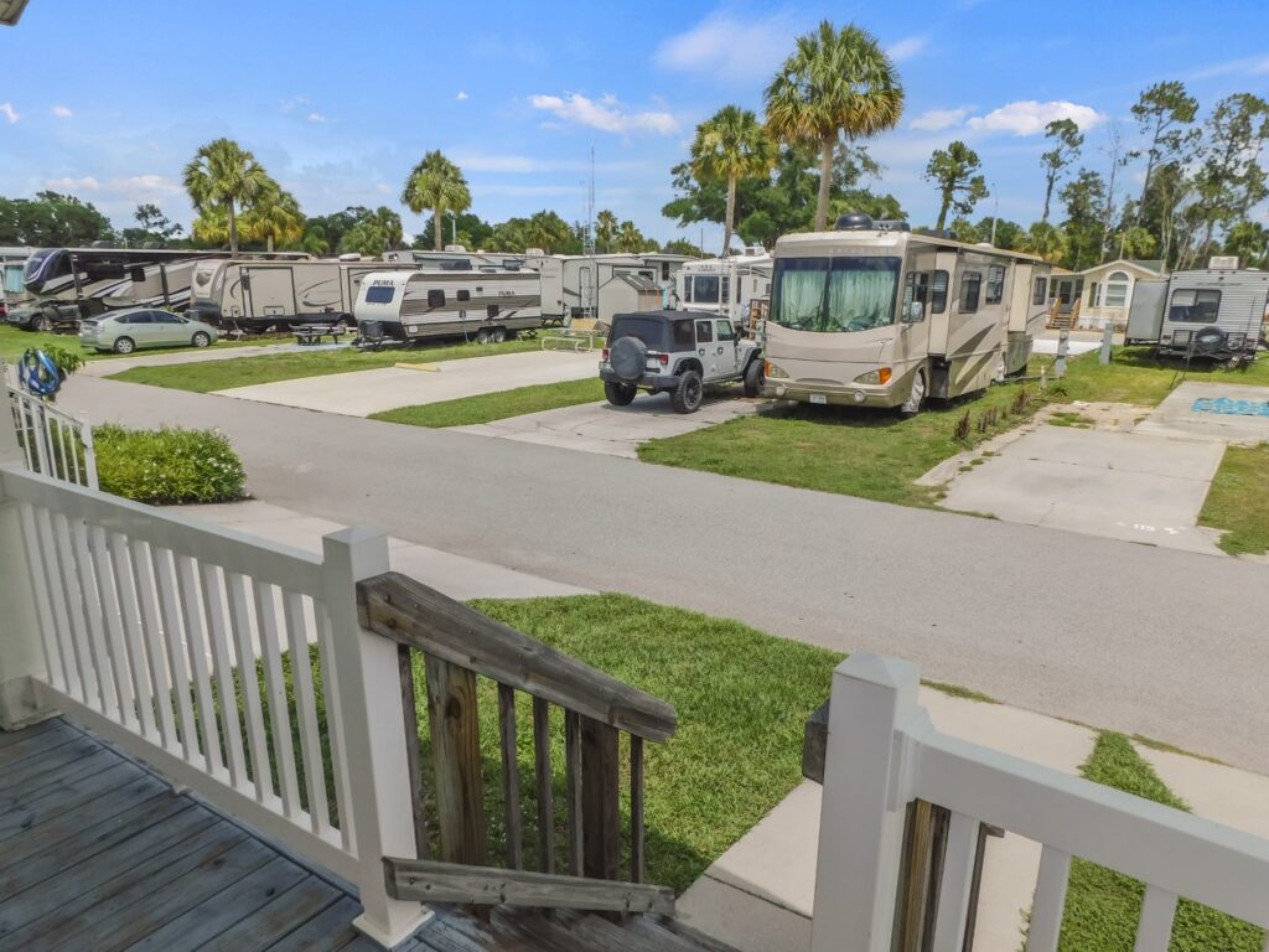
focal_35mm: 23
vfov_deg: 58.9
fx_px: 843
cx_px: 634
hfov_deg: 73.9
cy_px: 476
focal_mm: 4
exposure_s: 1/500
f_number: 6
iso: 125
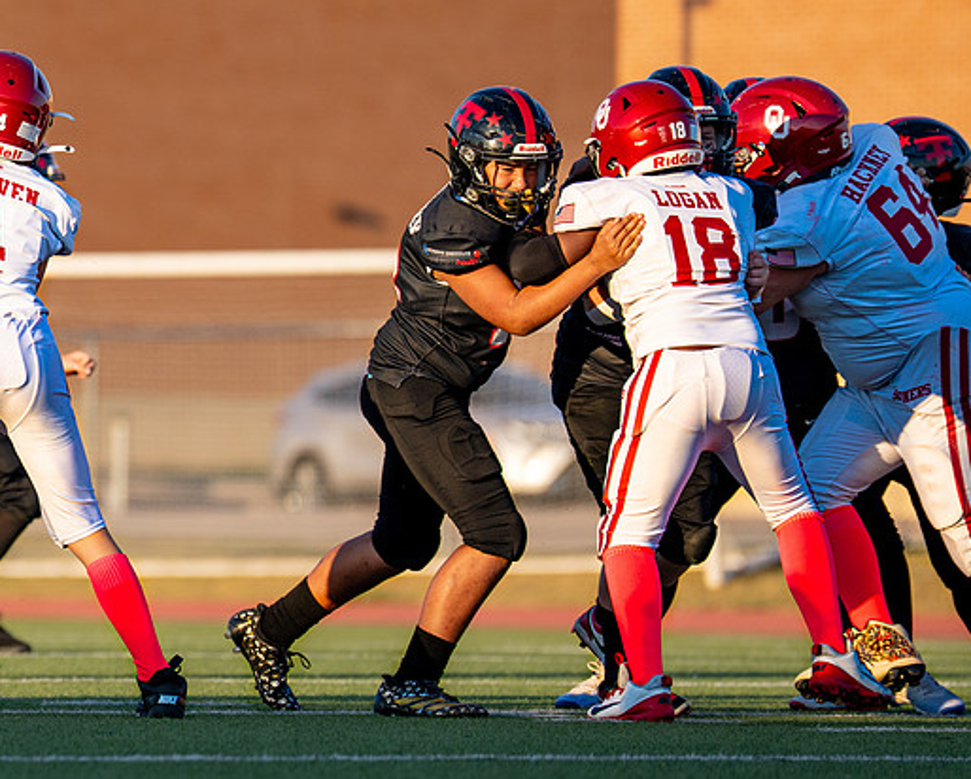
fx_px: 14265
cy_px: 357
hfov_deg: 3.9
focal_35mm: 496
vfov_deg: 3.1
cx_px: -232
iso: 100
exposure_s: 1/1000
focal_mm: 200
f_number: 2.8
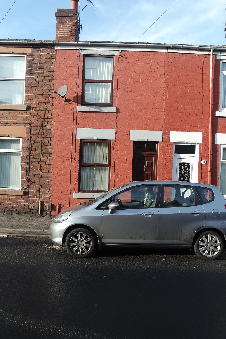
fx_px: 226
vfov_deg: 73.7
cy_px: 170
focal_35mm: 24
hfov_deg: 53.1
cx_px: 113
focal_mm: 16
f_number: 5
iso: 100
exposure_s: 1/160
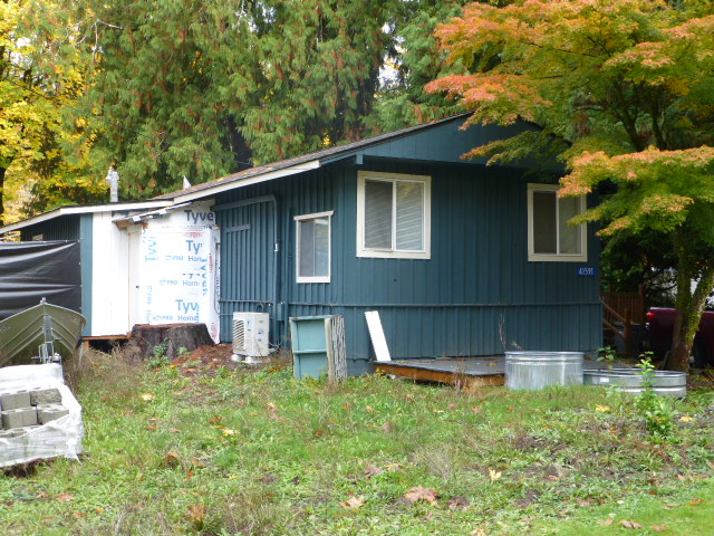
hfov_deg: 40.4
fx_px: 969
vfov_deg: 30.9
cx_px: 357
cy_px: 268
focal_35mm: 47
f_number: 4.2
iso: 125
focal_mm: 8.5
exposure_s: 1/60
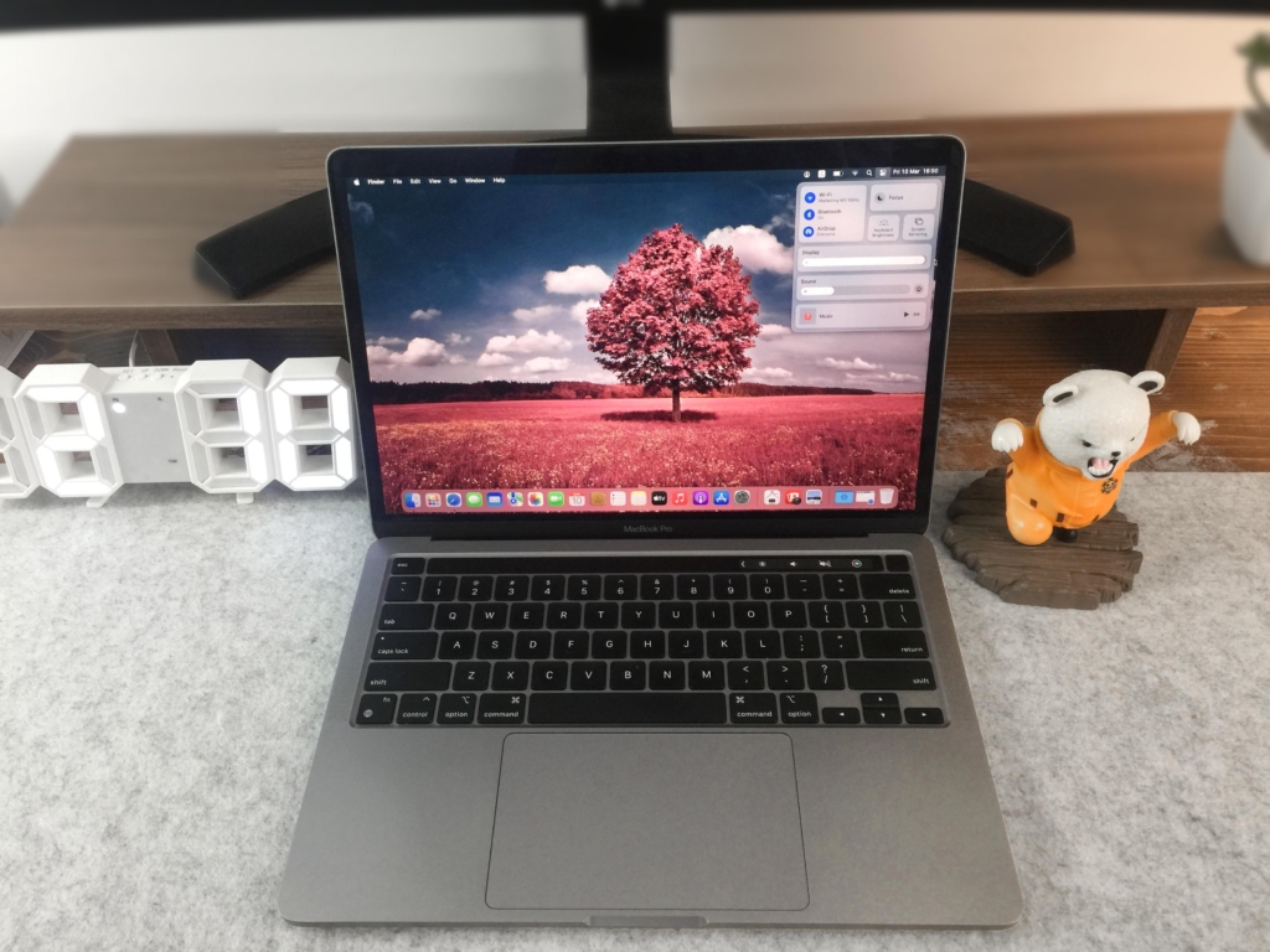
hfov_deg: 61.7
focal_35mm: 29
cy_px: 476
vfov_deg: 48.2
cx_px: 635
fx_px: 1064
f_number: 2.2
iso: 50
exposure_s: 1/33
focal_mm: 4.15
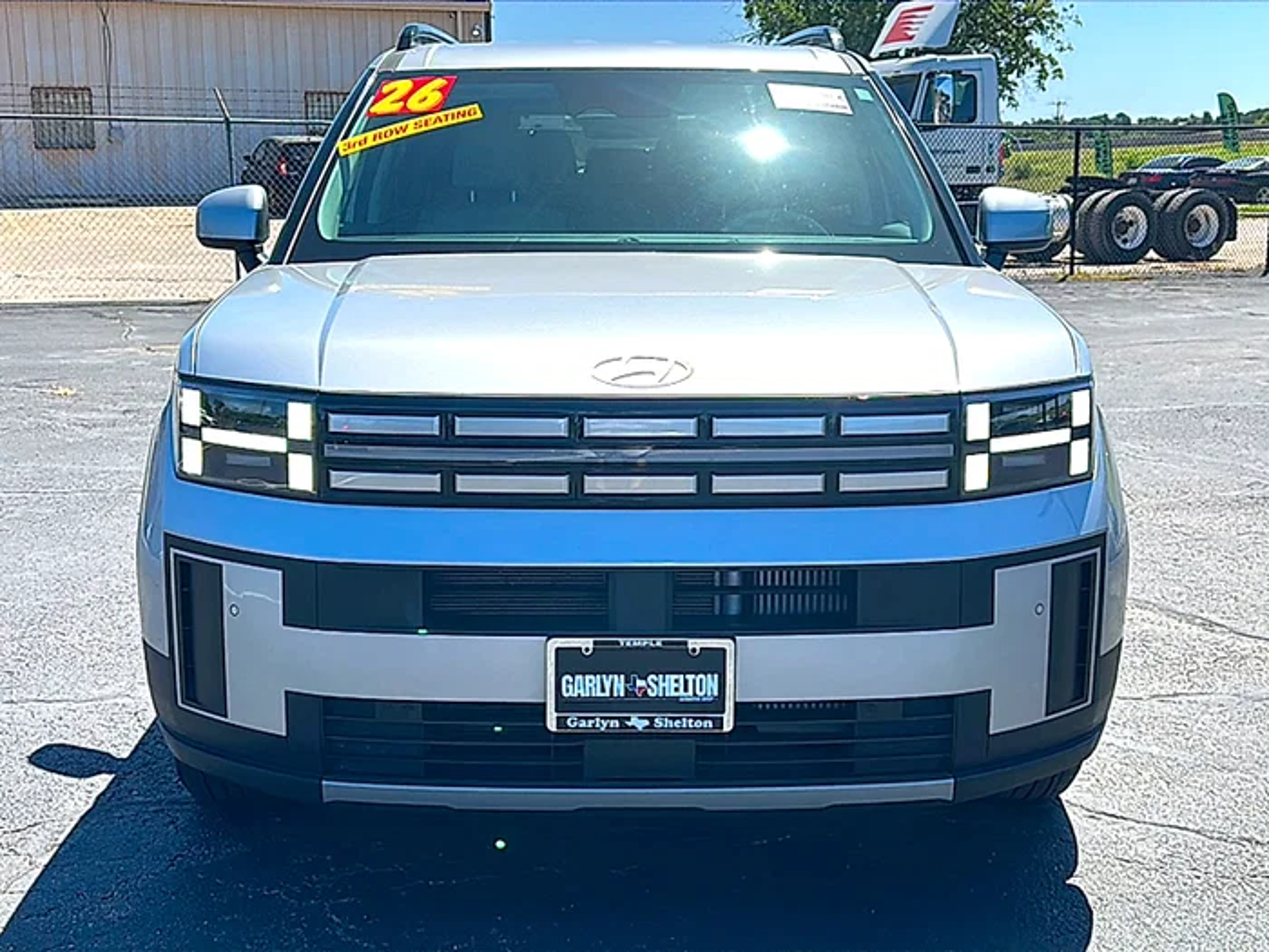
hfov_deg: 49.0
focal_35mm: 38
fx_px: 1393
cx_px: 634
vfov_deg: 37.7
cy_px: 476
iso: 80
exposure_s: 1/4808
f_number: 1.78
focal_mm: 6.86
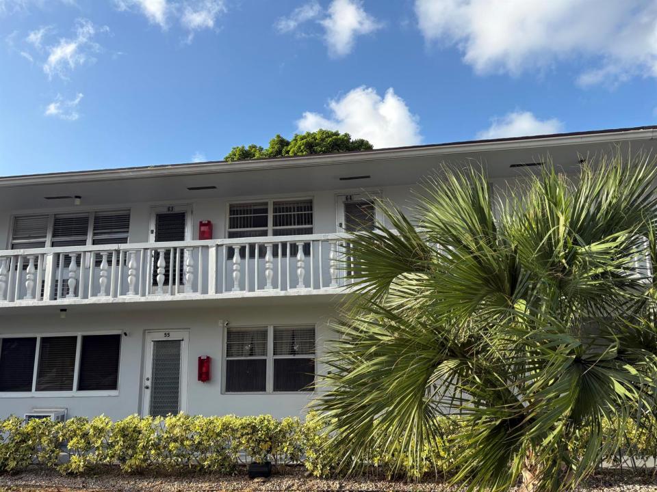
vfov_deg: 53.1
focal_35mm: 26
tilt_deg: +13.3
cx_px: 328
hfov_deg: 67.3
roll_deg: +1.8
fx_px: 493
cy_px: 246
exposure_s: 1/1517
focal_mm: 5.96
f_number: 1.6
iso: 50
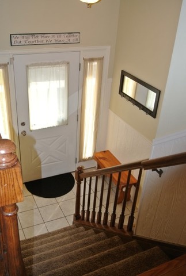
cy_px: 138
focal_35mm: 36
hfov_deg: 37.1
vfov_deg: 53.0
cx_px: 93
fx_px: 277
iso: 250
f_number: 4
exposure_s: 1/60
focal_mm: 13.6
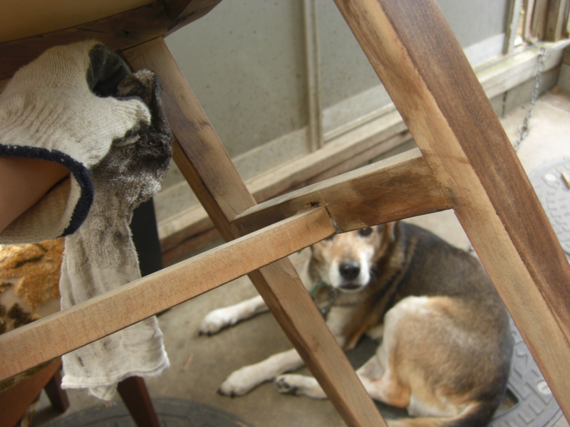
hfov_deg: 49.0
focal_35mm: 38
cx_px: 285
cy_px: 214
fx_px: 626
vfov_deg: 37.7
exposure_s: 1/60
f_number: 2.8
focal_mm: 7.9
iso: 100
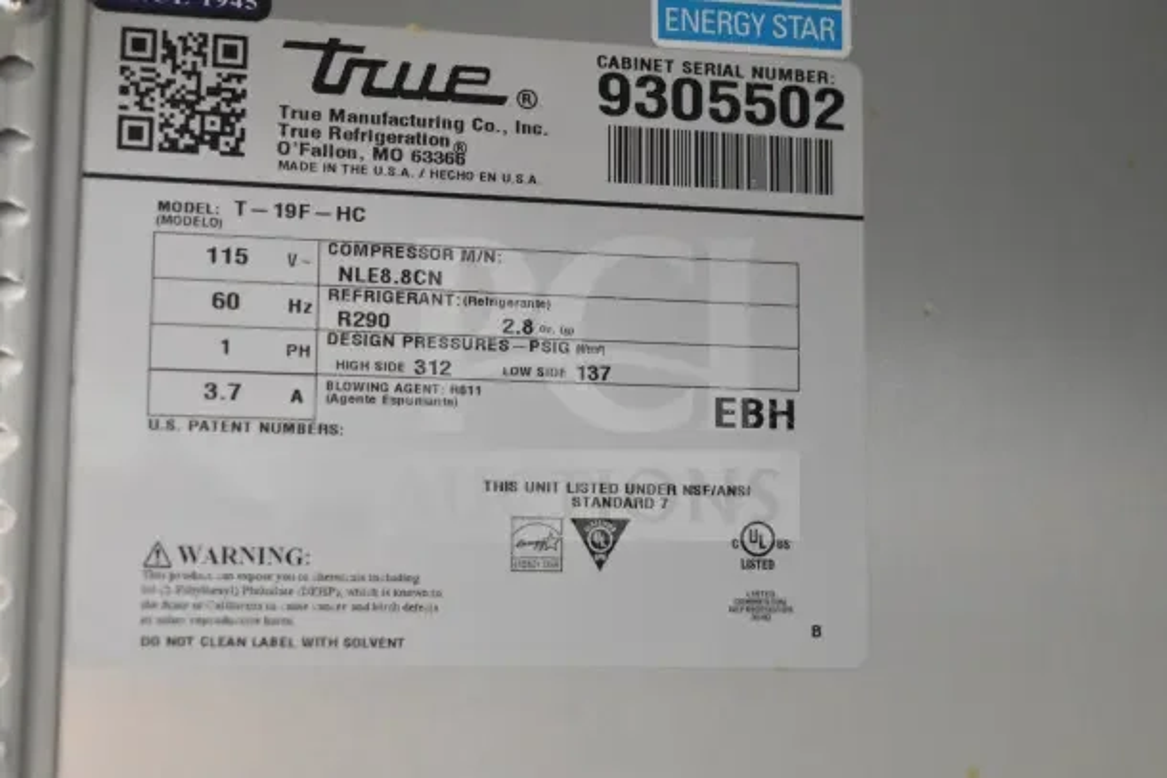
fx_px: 1751
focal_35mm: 54
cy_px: 389
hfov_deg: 36.9
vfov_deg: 25.1
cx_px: 584
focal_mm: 36
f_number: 4.8
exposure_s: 1/60
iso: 7200
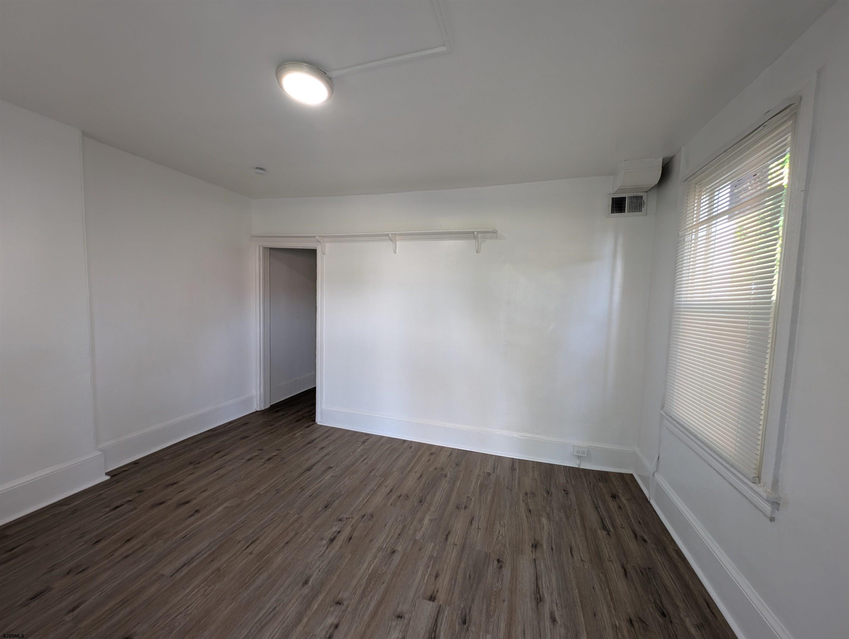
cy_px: 320
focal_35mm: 12
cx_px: 424
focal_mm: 2.23
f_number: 1.95
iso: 71
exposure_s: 1/24
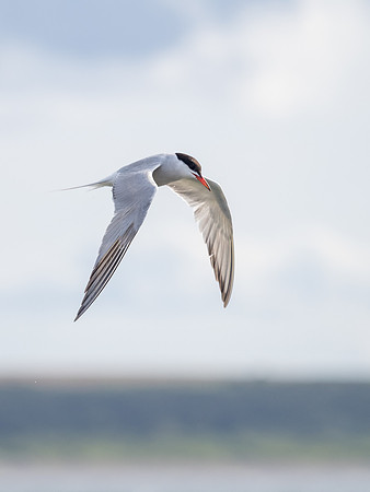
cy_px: 237
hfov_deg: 2.6
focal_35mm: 583
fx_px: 8298
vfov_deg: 3.4
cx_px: 143
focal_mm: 210
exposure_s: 1/3200
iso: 400
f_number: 4
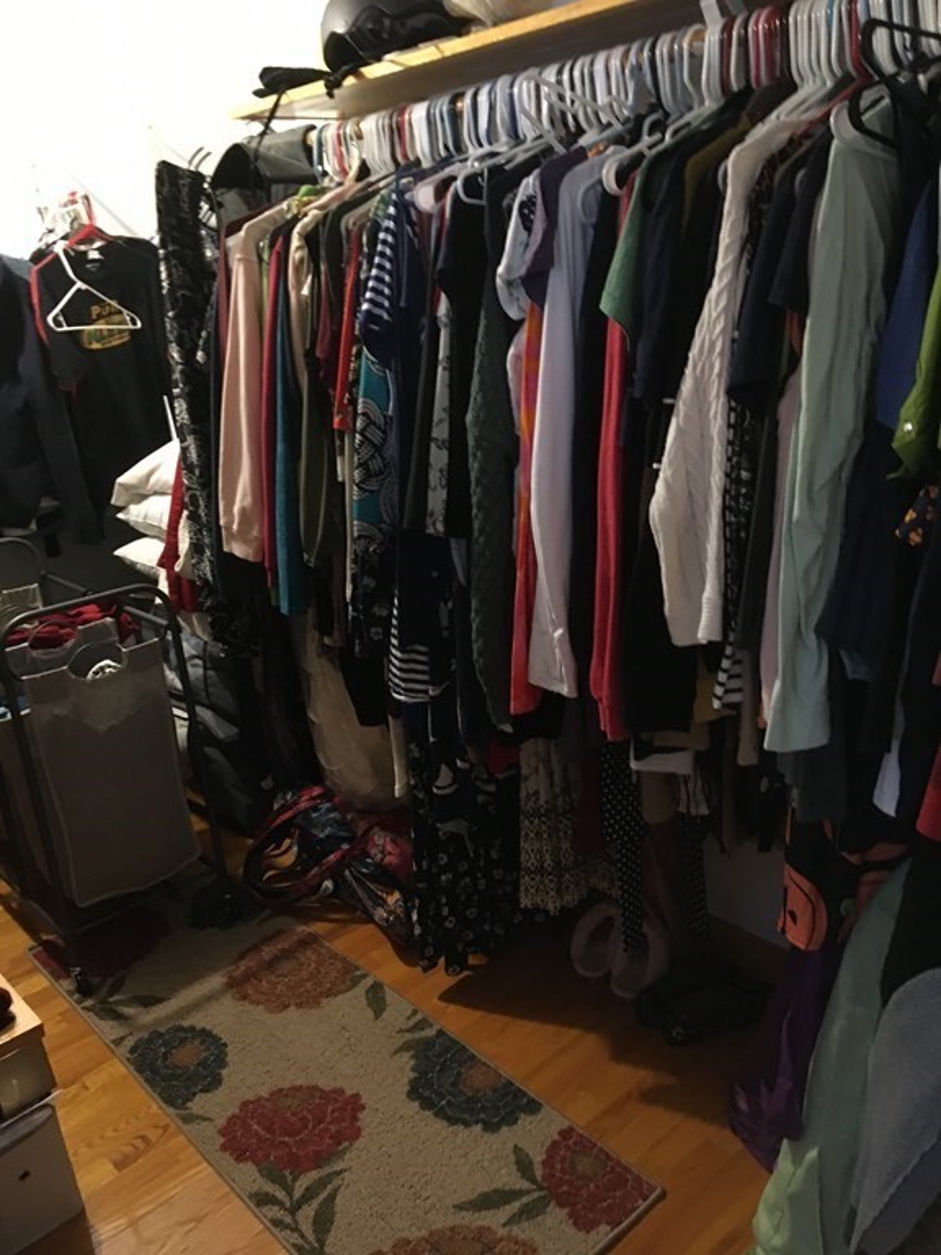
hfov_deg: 48.2
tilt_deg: -19.5
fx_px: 1051
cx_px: 470
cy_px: 628
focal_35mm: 29
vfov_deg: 61.7
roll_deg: +4.5
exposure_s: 1/15
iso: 400
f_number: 2.2
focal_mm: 4.15
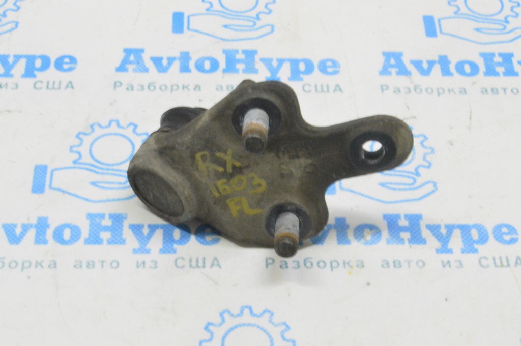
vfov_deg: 16.5
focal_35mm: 82
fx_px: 1193
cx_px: 260
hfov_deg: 24.6
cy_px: 173
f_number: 20
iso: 6400
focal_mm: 55
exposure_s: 1/15
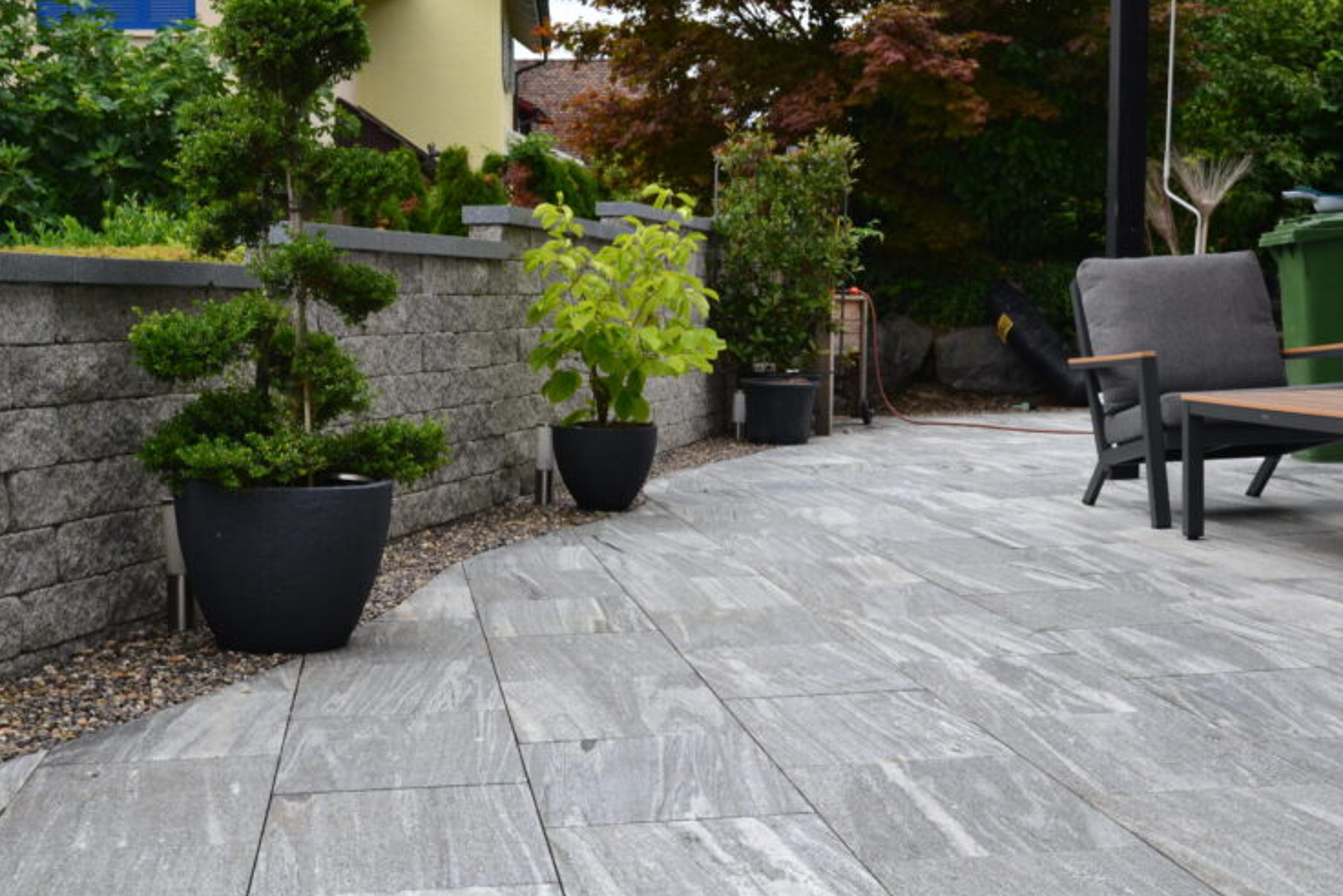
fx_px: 2052
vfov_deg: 24.6
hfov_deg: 36.2
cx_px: 682
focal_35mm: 55
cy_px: 485
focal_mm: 30
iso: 400
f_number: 10
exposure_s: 1/200
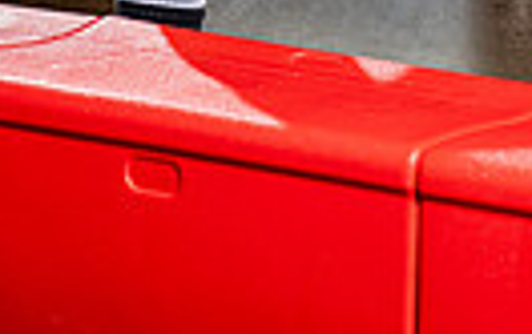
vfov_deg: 6.3
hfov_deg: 10.4
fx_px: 2919
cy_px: -459
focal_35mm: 201
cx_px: 431
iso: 80
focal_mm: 58
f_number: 4
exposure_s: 1/250
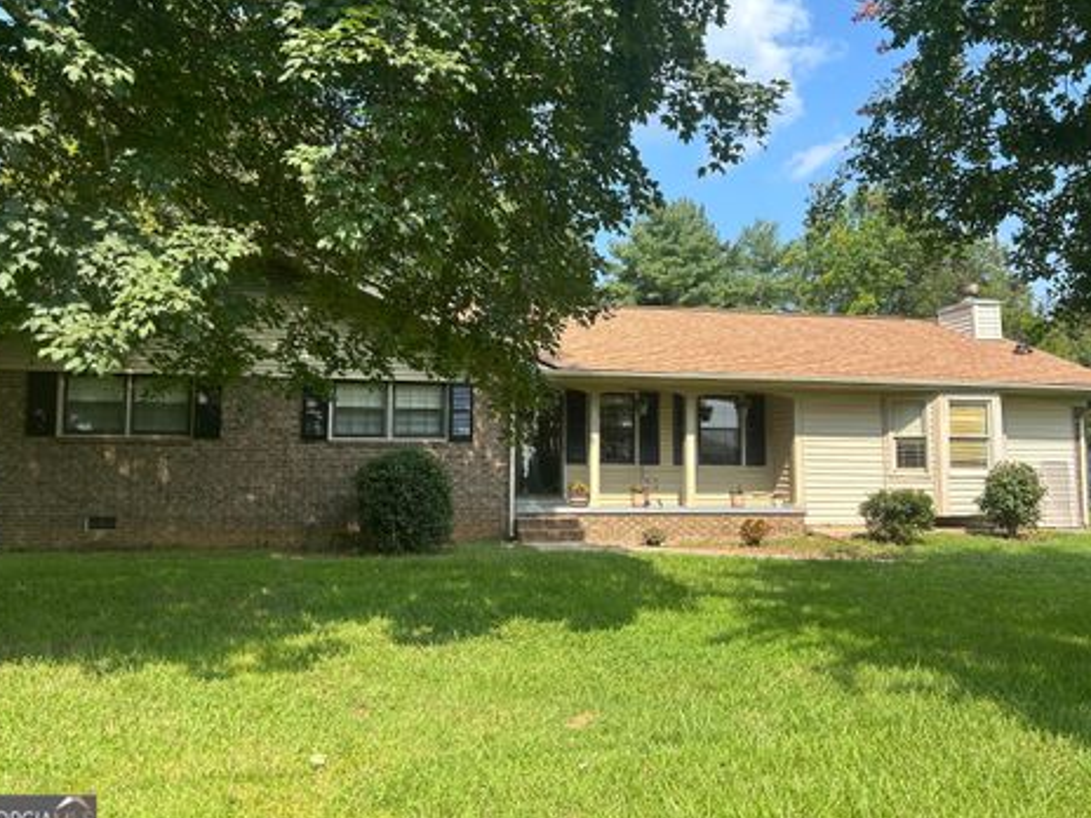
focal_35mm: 28
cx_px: 553
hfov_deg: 63.4
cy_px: 398
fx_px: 882
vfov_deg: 49.7
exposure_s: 1/1511
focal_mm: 5.7
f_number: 1.5
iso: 50
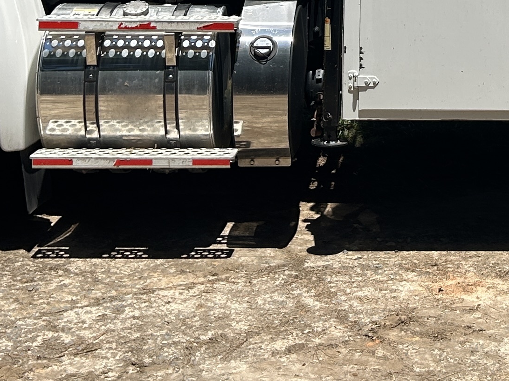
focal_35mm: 96
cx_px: 506
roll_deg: -0.6
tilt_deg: -1.6
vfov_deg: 14.6
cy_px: -135
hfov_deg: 19.8
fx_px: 1412
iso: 50
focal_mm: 5.7
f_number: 1.5
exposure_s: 1/5319
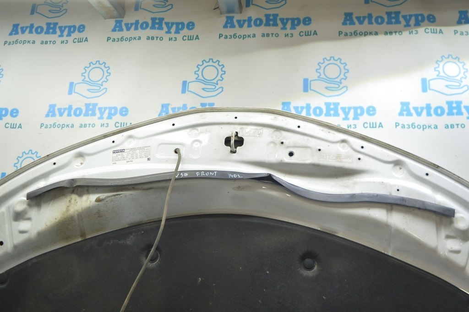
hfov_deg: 55.1
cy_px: 156
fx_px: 449
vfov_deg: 38.3
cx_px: 234
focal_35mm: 34
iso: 400
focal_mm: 23
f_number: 3.8
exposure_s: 1/50
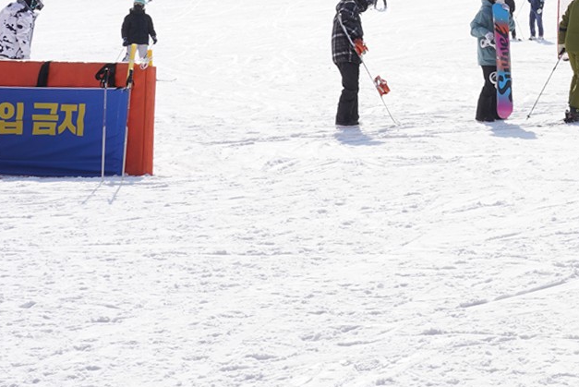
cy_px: -115
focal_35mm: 102
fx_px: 1642
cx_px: 828
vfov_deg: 13.0
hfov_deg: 18.1
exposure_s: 1/100
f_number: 14
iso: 100
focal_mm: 32
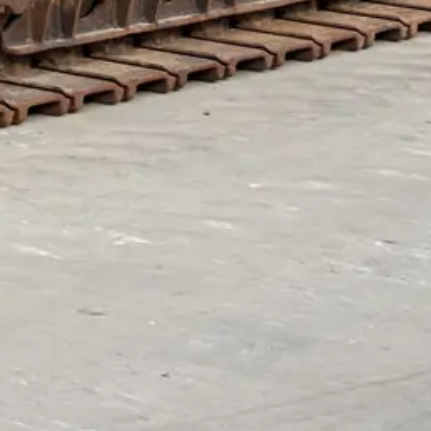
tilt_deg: +11.9
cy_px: -1091
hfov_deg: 6.9
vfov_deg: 6.9
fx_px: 3000
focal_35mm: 213
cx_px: -1084
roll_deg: +0.6
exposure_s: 1/1562
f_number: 1.78
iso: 64
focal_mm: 6.76
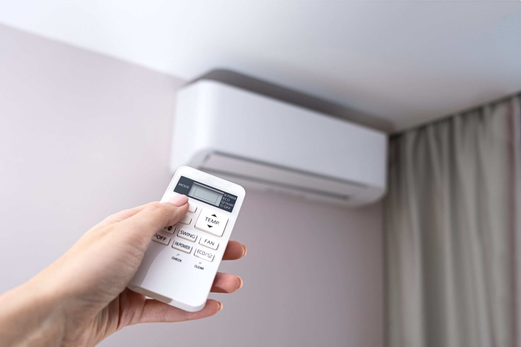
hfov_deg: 60.3
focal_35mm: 31
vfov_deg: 42.3
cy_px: 174
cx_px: 260
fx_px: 449
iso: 200
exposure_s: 1/180
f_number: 3.2
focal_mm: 20.5
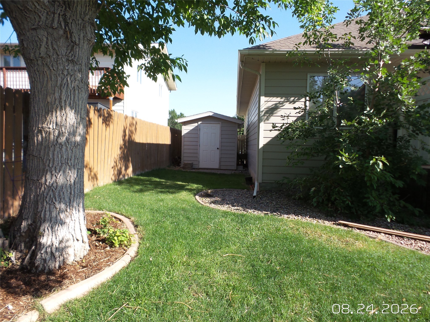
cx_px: 215
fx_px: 286
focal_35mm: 23
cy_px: 161
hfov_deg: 73.9
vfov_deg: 58.9
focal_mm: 4.1
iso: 100
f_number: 3.5
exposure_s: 1/500
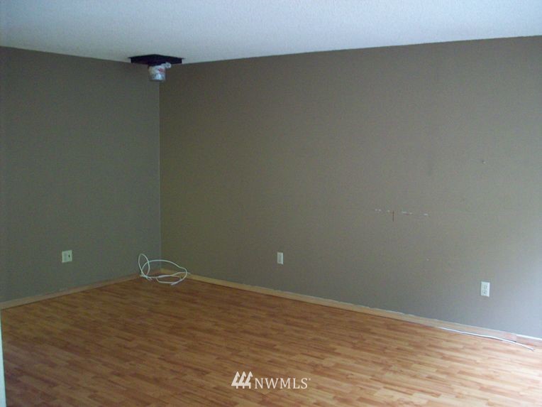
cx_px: 271
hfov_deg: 50.1
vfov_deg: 38.7
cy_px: 204
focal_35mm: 37
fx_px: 579
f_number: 2.8
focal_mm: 6.2
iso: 200
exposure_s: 1/8
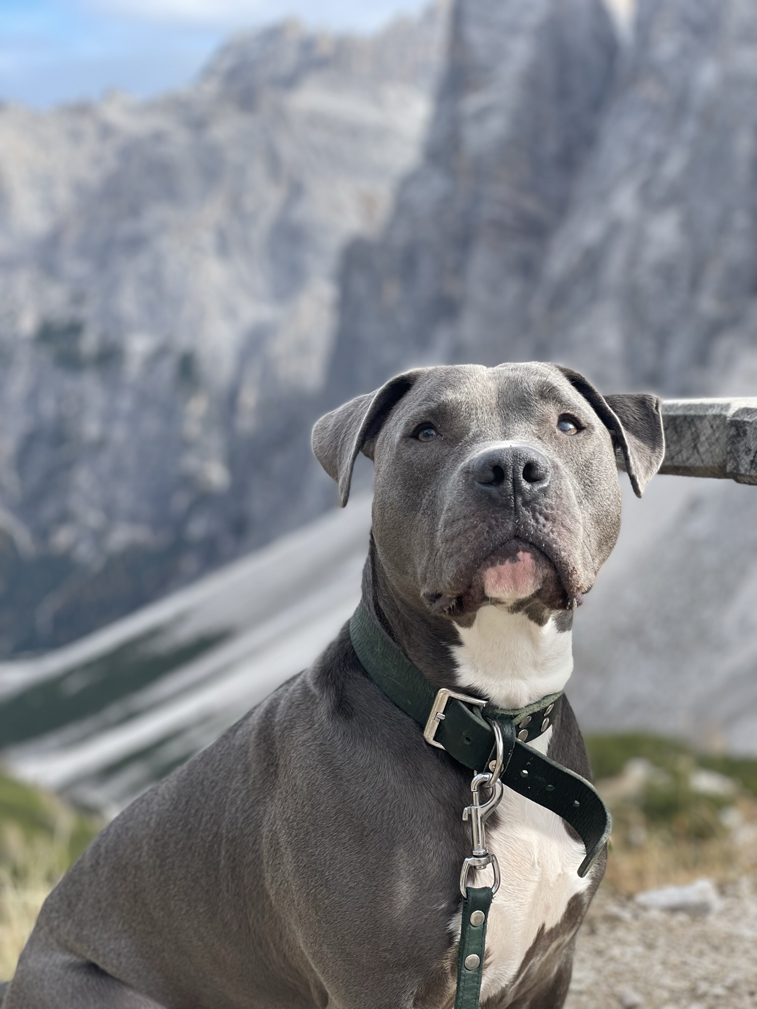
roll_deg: -0.9
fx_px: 1516
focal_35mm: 52
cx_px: 378
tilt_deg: -7.6
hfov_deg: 28.0
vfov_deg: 36.8
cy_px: 504
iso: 32
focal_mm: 6
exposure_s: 1/516
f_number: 2
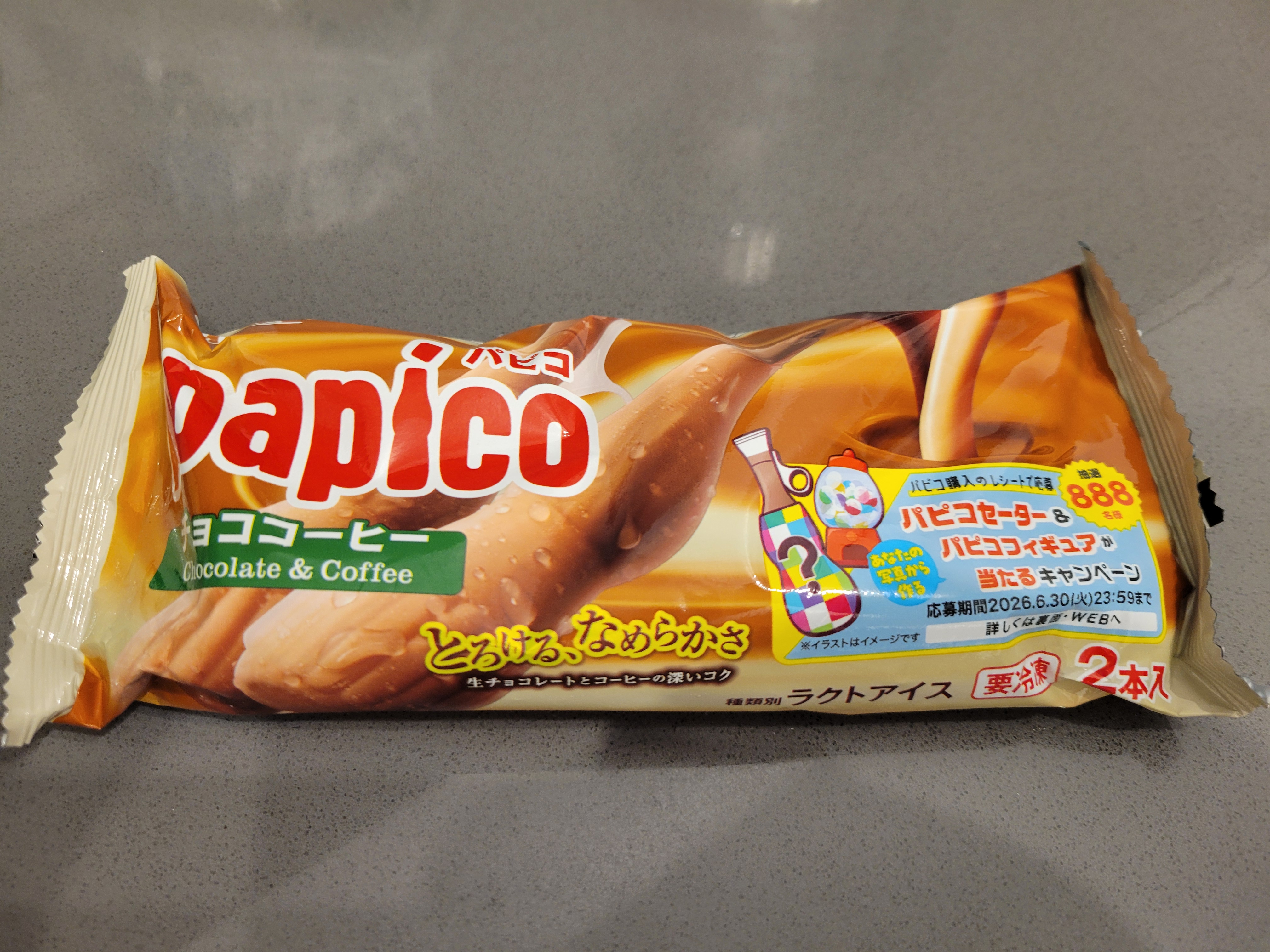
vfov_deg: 53.1
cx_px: 635
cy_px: 476
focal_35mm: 26
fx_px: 954
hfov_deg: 67.3
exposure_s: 1/40
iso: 200
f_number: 1.8
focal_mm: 5.4
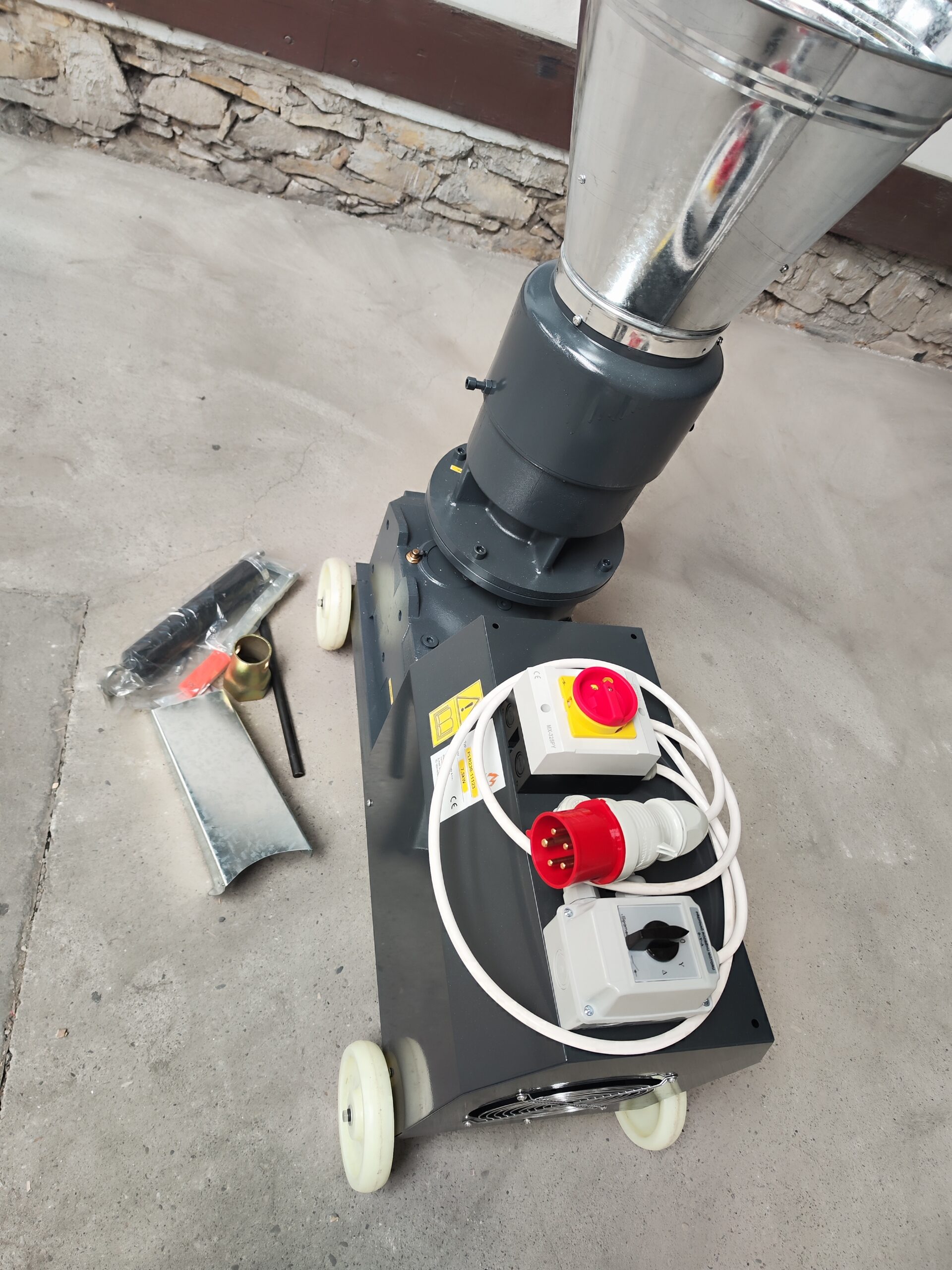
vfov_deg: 73.9
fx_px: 843
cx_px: 476
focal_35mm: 23
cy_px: 635
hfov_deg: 58.9
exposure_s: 1/100
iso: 469
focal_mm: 7.01
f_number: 1.69
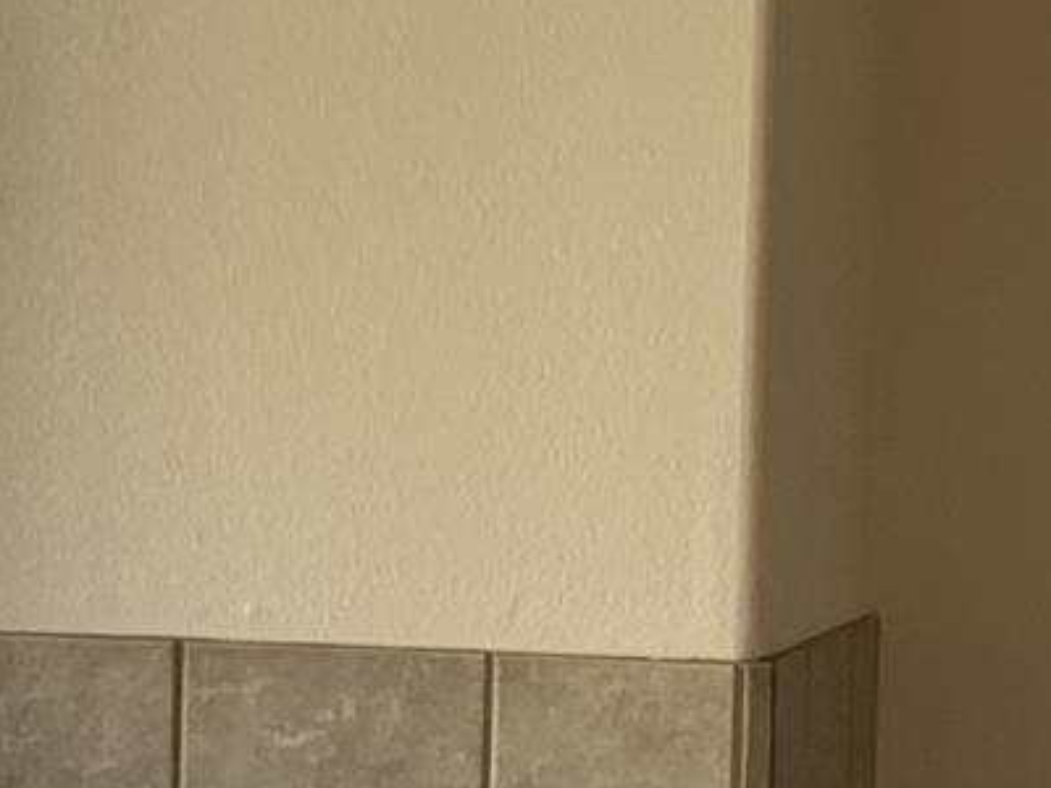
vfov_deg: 7.6
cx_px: -478
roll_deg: -1.2
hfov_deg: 9.9
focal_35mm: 195
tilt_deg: -3.2
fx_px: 5921
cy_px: 657
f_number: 1.8
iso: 50
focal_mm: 4.25
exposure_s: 1/120
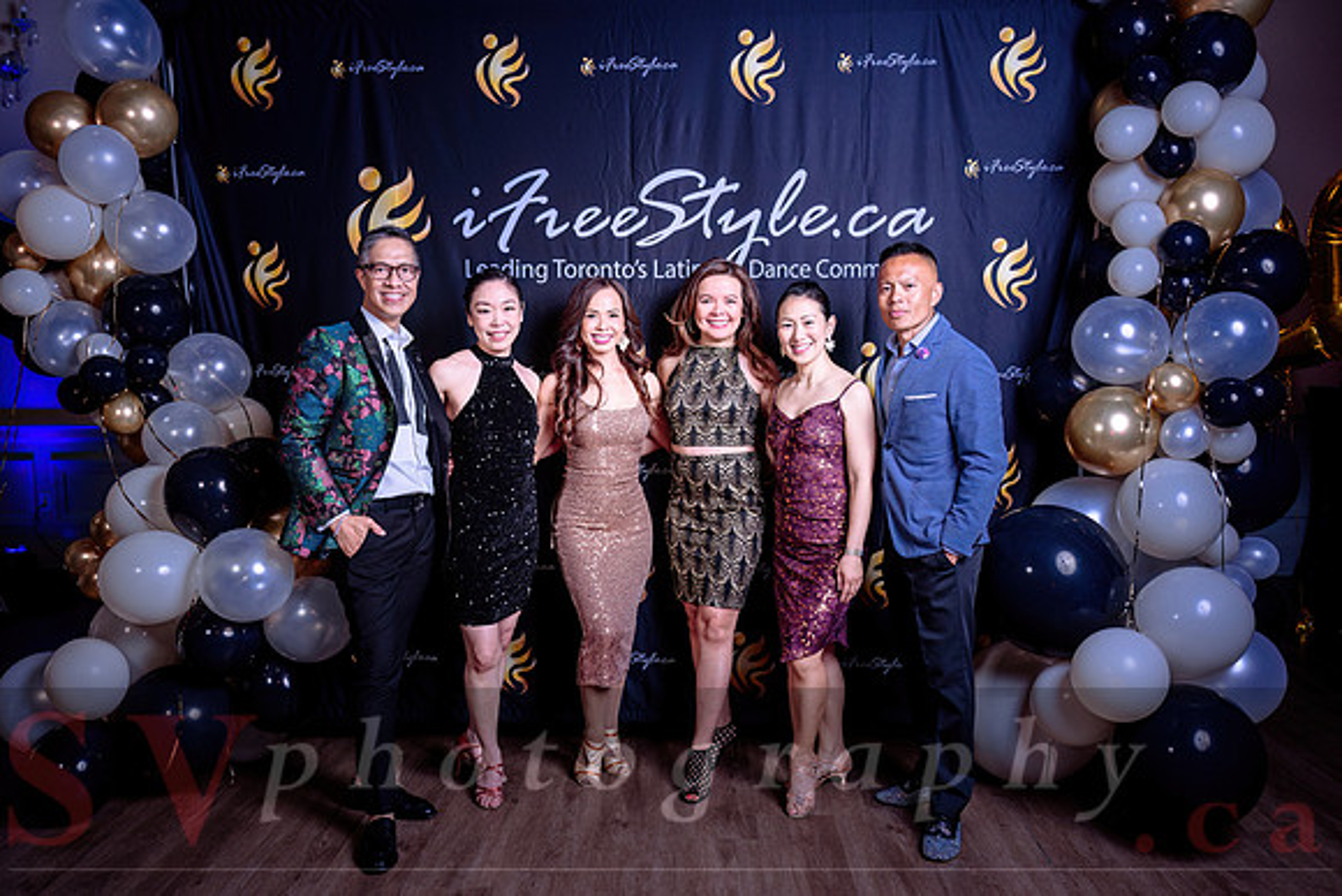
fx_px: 1147
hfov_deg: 60.6
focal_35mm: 31
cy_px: 475
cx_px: 671
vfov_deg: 42.6
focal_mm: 28.5
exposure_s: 1/100
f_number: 3.2
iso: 125
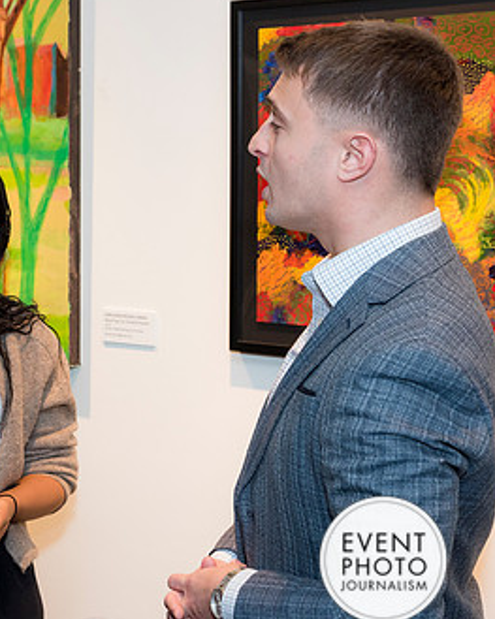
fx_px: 1612
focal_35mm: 88
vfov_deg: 21.7
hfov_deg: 17.0
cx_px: -36
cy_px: 321
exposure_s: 1/125
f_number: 5
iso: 800
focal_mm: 50
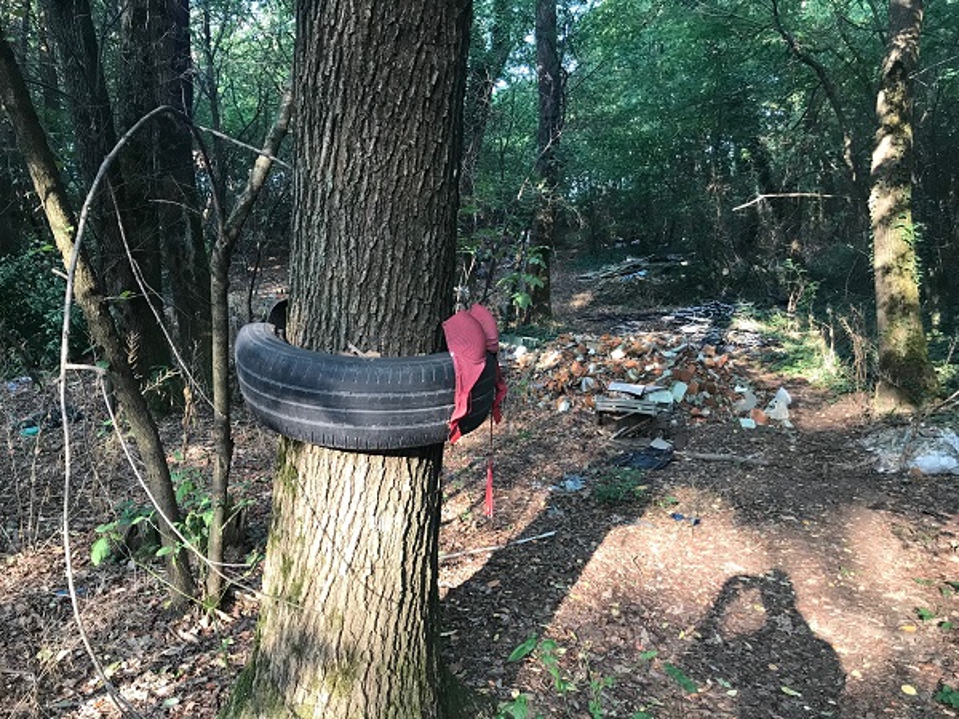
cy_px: 360
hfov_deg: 63.4
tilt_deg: -8.1
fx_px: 776
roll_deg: -1.0
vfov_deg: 49.7
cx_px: 480
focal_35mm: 28
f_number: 1.8
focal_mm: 3.99
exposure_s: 1/33
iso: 25
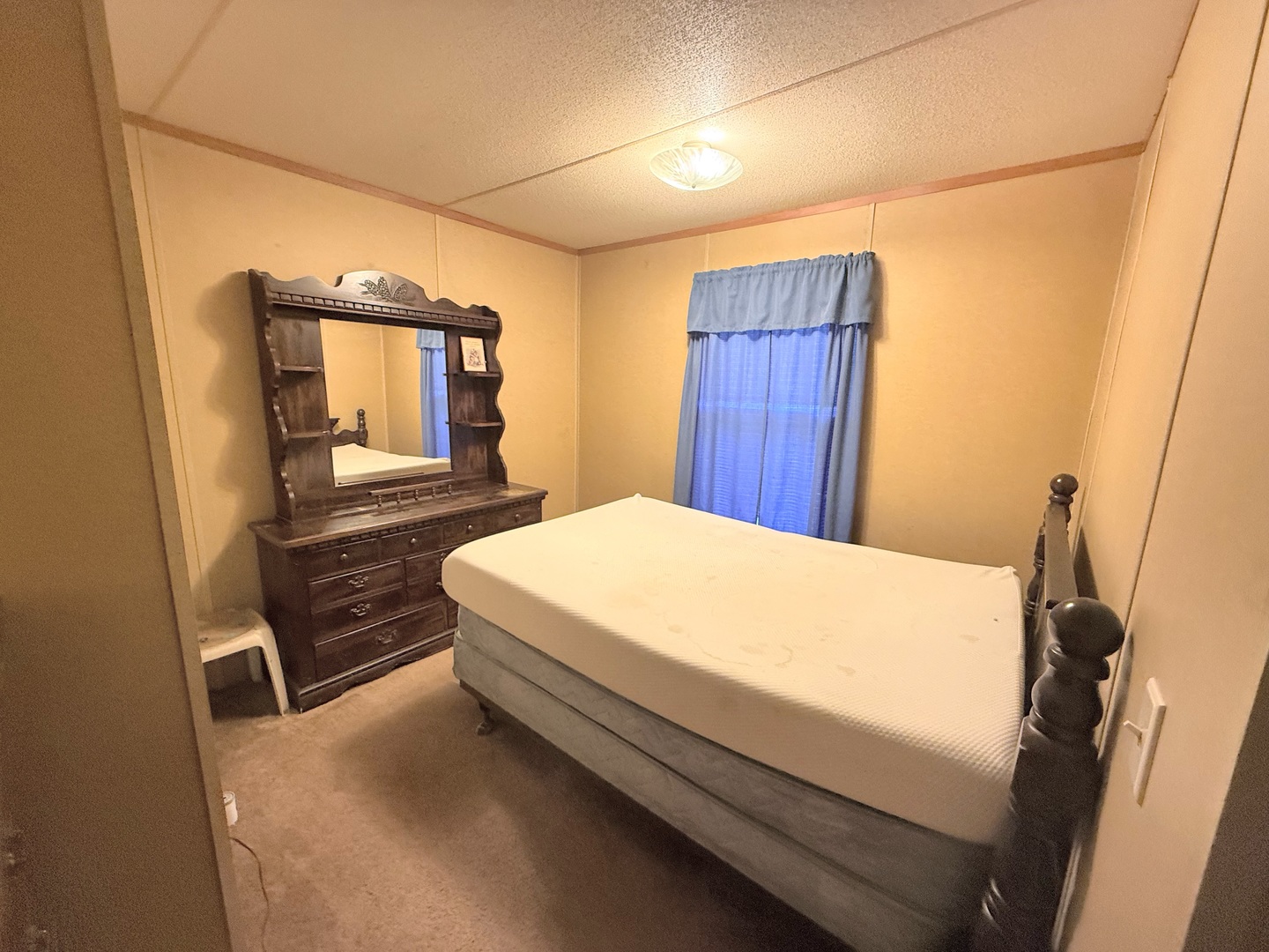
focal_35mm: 14
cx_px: 634
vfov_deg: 85.7
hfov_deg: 102.1
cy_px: 476
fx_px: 513
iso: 400
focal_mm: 2.22
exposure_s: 1/60
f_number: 2.2
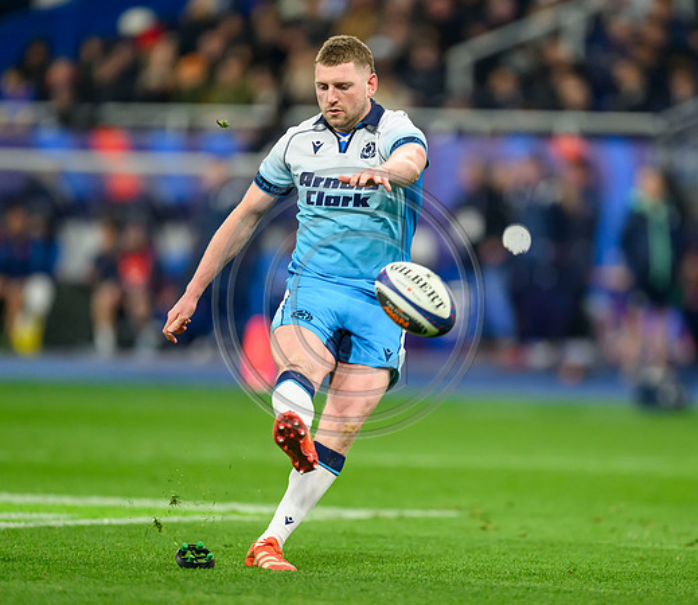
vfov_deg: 3.2
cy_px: 282
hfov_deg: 3.7
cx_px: 458
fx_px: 10851
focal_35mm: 508
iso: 3200
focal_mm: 400
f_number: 2.8
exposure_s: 1/2500
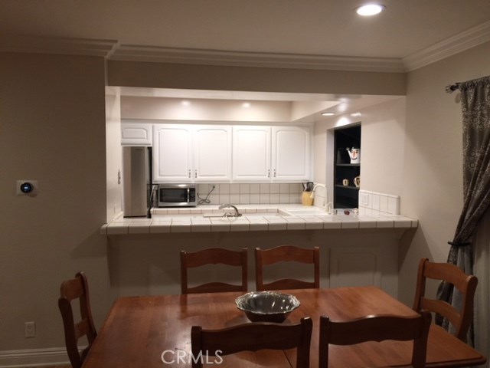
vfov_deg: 48.2
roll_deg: -0.8
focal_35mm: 29
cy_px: 184
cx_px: 245
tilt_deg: -2.9
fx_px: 411
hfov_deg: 61.7
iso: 32
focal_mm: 4.15
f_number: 2.2
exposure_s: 1/30
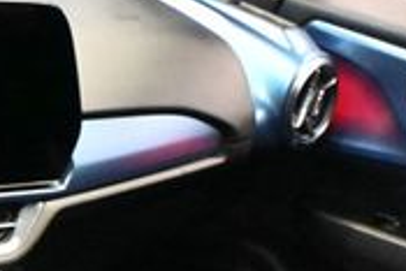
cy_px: 368
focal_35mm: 107
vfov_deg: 12.4
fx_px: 1207
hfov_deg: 16.5
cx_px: -288
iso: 11400
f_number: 3.8
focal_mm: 19.5
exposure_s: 1/60
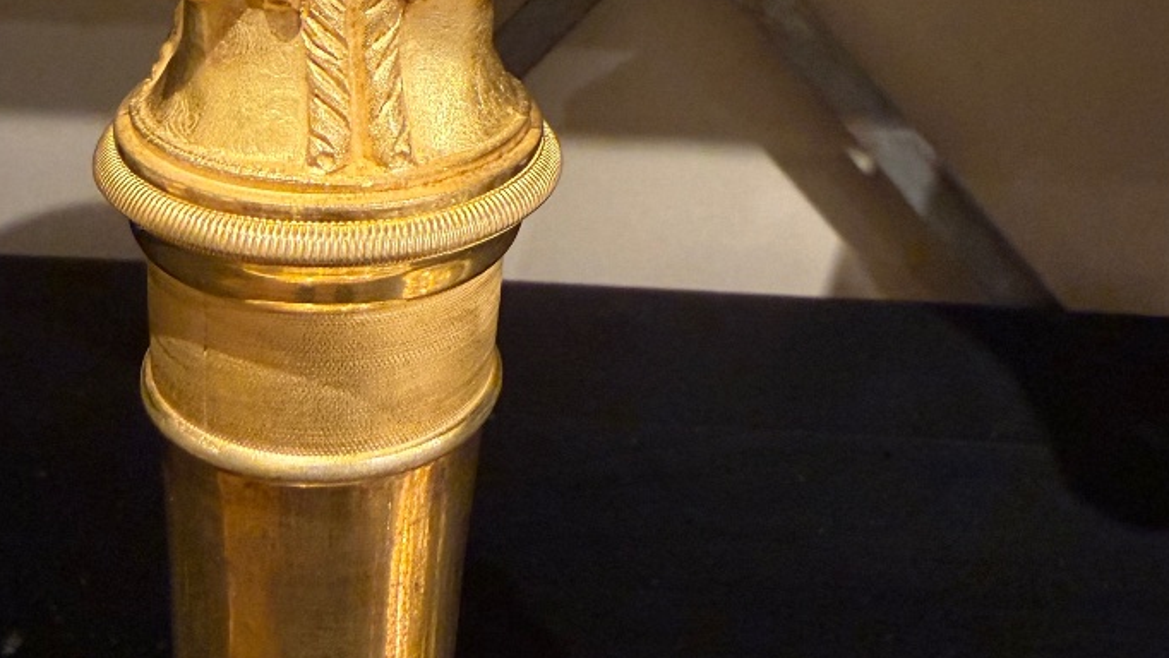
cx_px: 482
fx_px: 1426
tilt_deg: -6.1
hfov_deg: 44.4
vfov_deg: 23.2
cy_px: -183
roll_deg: -2.1
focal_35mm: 46
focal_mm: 2.22
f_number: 2.2
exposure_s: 1/50
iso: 500
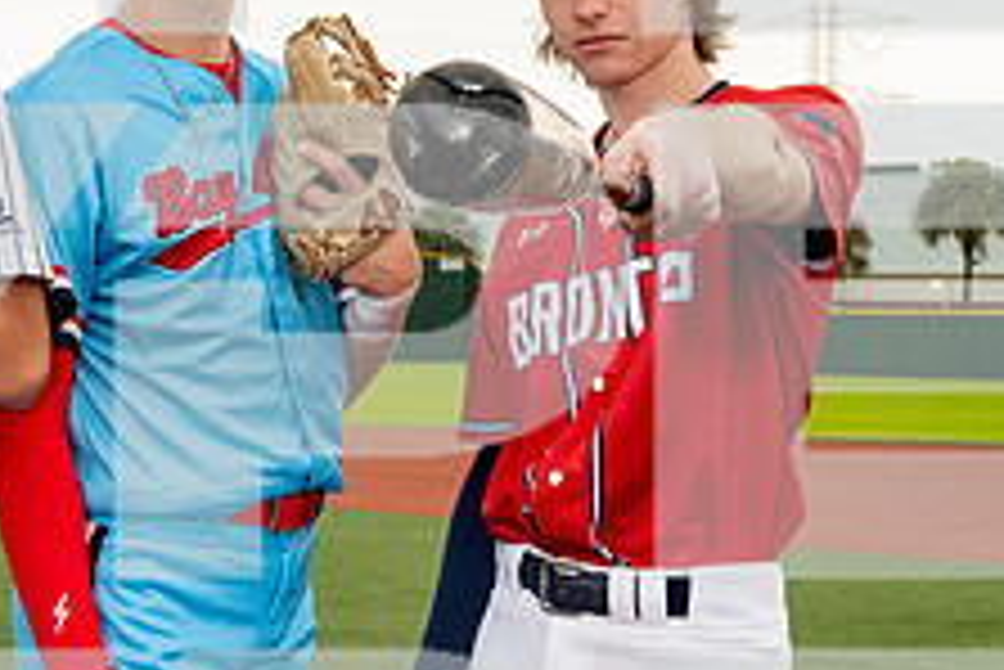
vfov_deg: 15.0
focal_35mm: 91
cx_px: 27
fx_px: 2539
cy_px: 344
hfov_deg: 21.7
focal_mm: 35
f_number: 6.3
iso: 320
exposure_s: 1/250
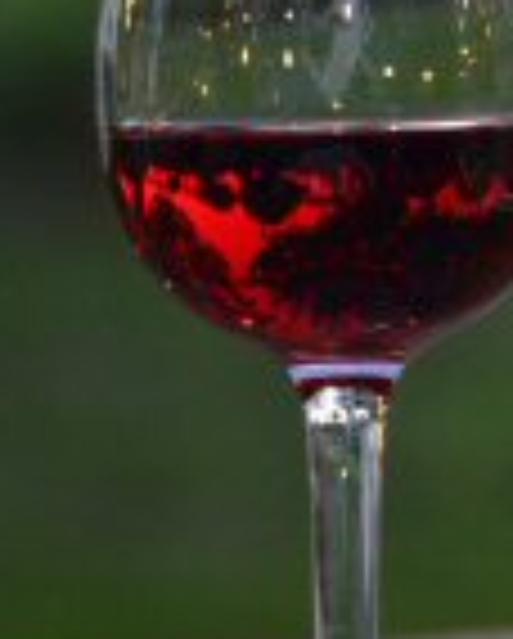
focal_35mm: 447
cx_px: 576
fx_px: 8465
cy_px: -16
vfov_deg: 4.3
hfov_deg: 3.5
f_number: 5.6
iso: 1600
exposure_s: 1/80
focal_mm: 100
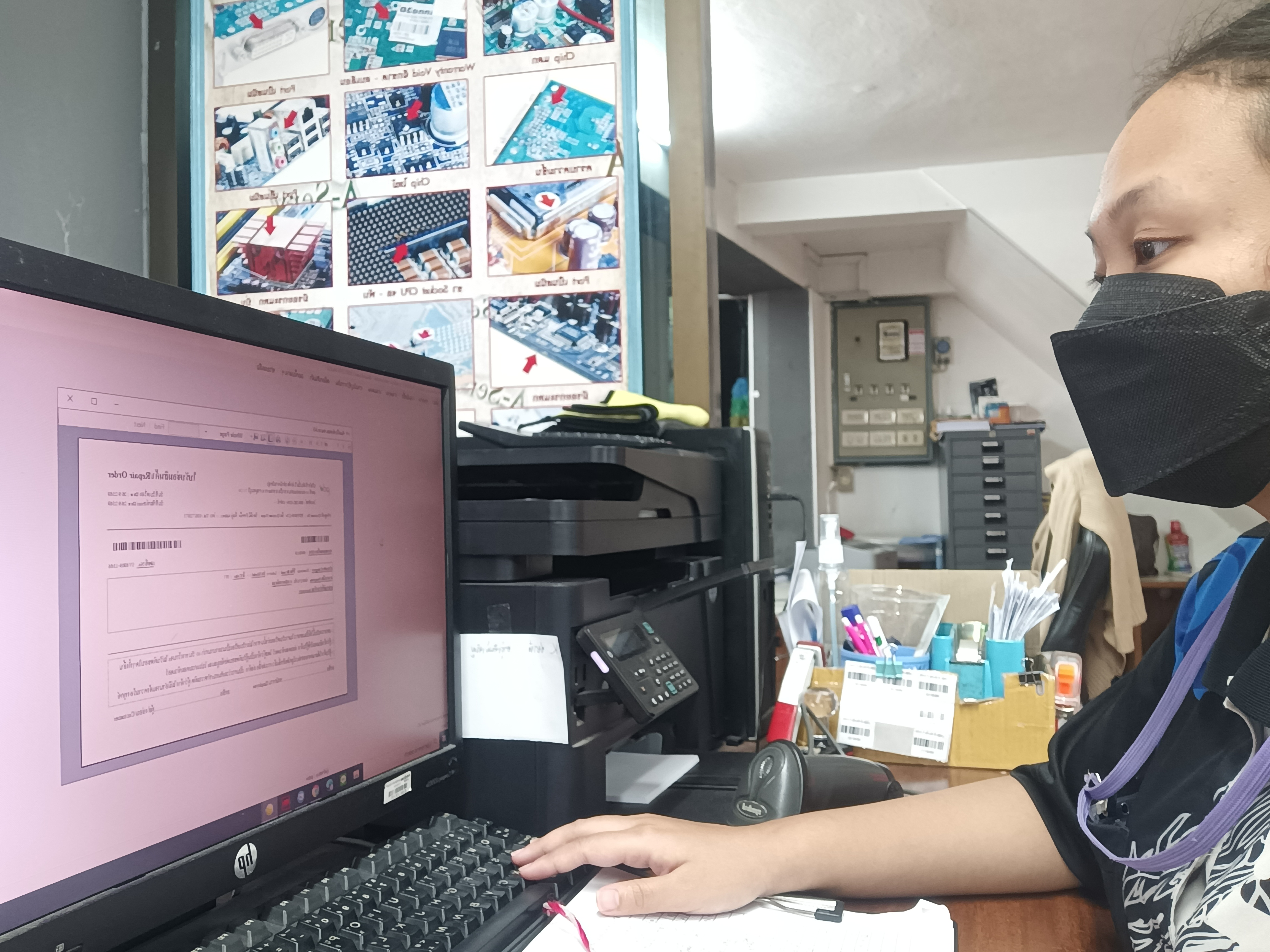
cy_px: 476
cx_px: 635
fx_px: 1064
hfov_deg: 61.7
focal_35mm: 29
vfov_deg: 48.2
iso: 654
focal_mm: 3.82
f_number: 2
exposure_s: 1/33.3
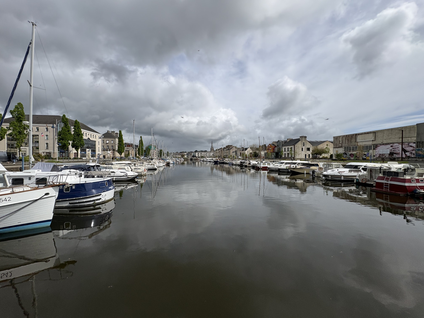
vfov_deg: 85.7
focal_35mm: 14
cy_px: 159
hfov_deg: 102.1
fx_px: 171
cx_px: 212
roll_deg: +0.7
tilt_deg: +0.9
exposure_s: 1/4132
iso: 50
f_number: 2.2
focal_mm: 2.22
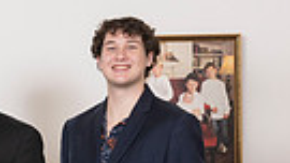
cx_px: -183
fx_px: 1515
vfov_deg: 6.1
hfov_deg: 10.4
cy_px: 279
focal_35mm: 197
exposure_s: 1/80
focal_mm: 40
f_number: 8
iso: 320
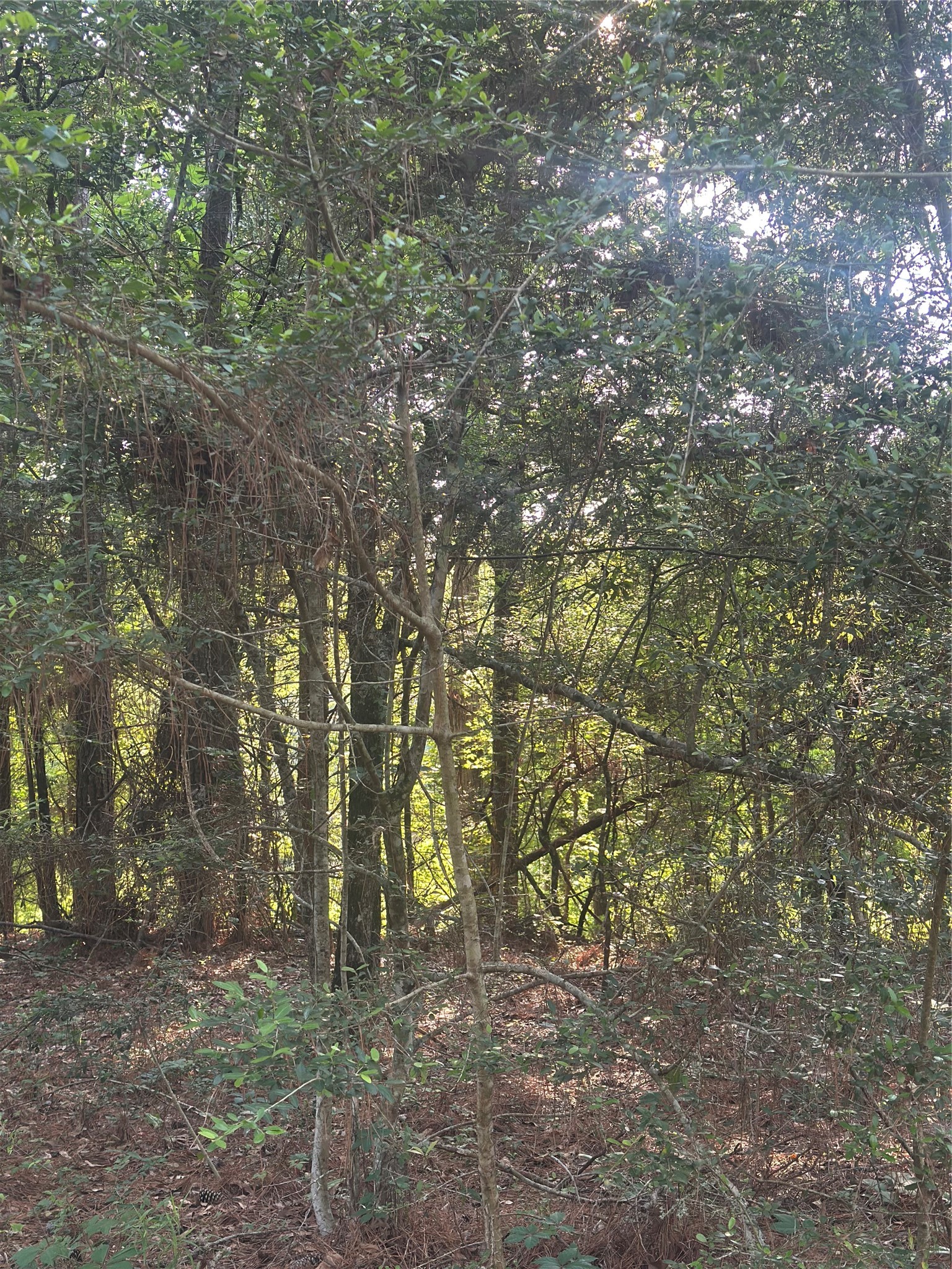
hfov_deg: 30.3
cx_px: 476
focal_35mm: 48
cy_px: 634
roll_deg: +0.9
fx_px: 1760
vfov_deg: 39.7
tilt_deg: +4.6
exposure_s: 1/103
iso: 125
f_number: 1.78
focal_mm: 6.86
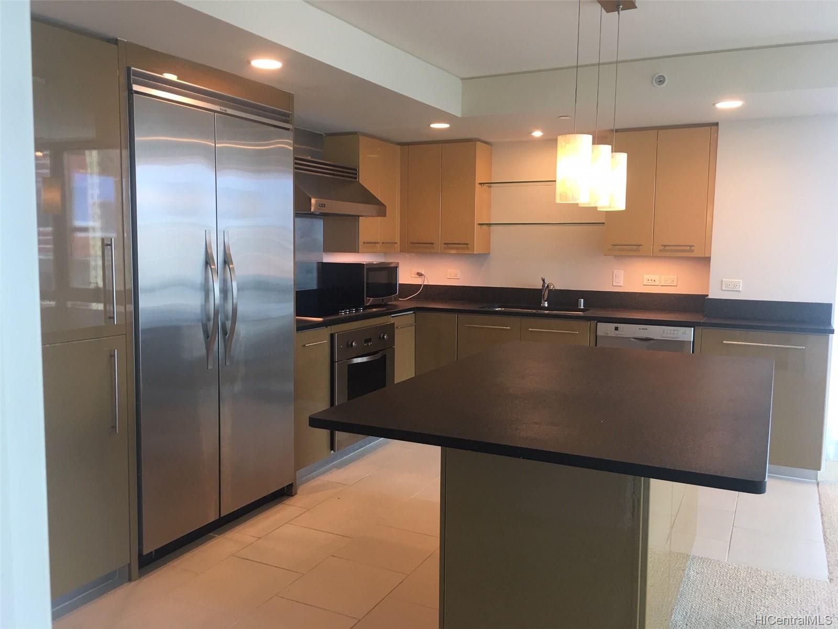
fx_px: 702
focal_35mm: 29
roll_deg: -0.9
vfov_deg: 48.2
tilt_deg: -3.6
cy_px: 314
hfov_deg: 61.7
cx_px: 419
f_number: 2.2
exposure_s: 1/15
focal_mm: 4.15
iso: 25
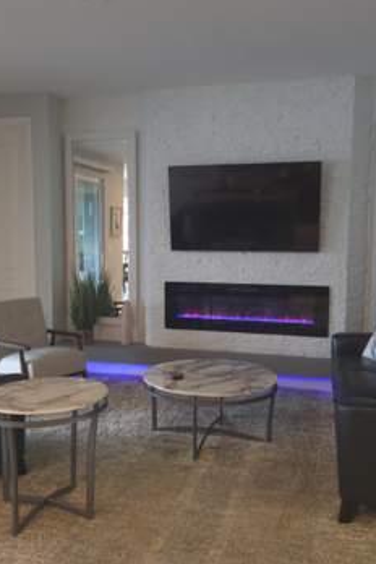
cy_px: 286
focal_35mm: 33
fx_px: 517
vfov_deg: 57.2
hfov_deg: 40.0
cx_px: 199
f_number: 1.4
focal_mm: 6.5
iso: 160
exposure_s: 1/60
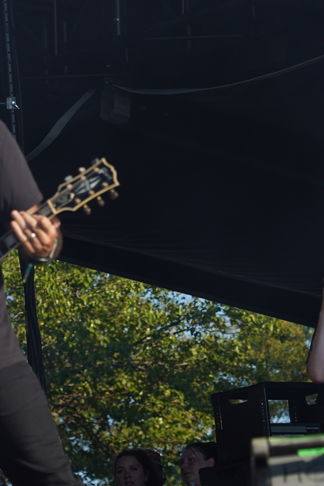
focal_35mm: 267
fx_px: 3605
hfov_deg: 5.1
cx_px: 118
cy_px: 87
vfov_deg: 7.7
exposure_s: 1/320
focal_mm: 105
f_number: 6.3
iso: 100
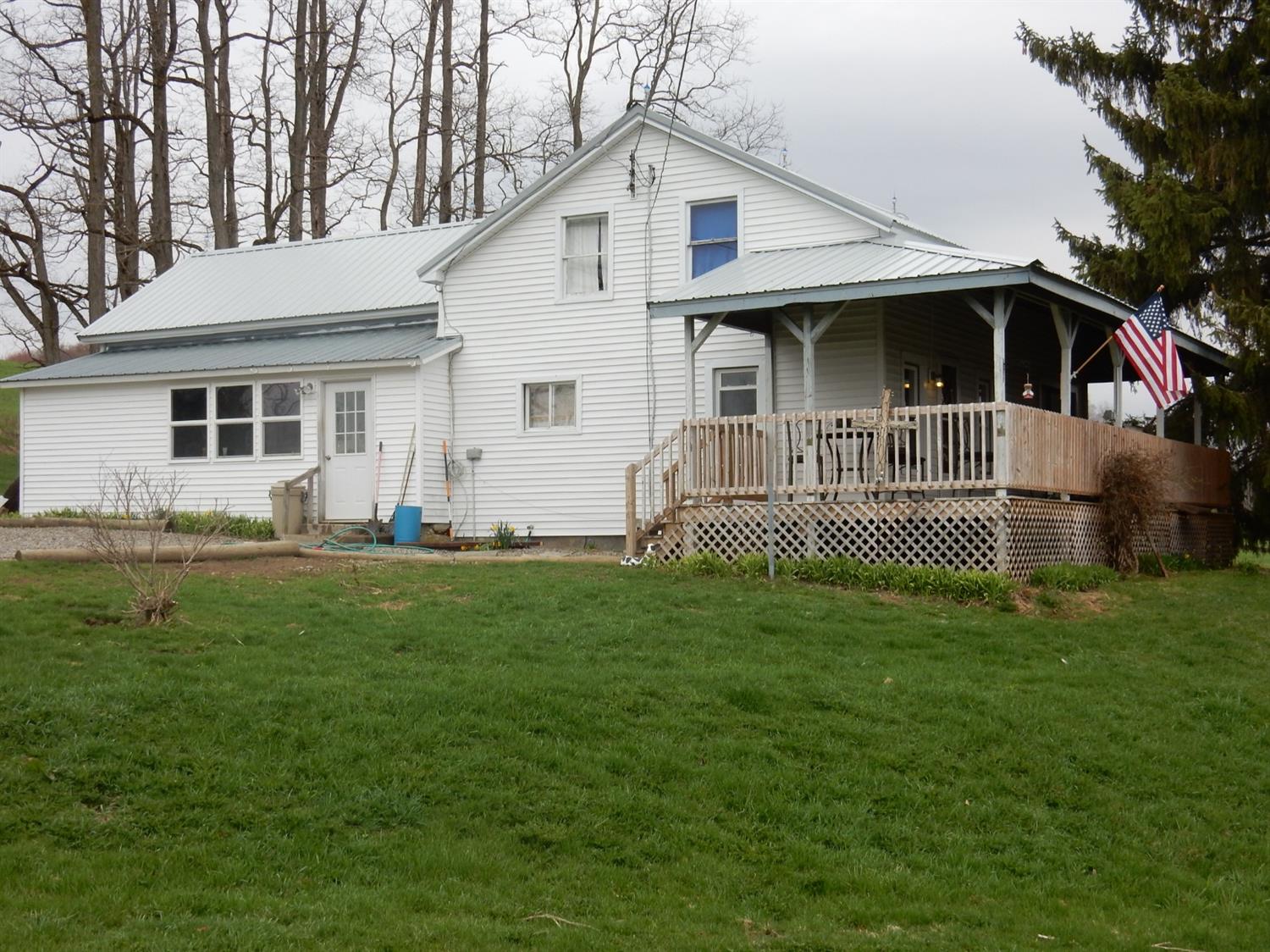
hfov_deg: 37.5
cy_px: 476
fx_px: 1871
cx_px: 635
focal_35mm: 51
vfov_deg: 28.5
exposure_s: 1/200
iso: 125
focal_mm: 9
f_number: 4.5
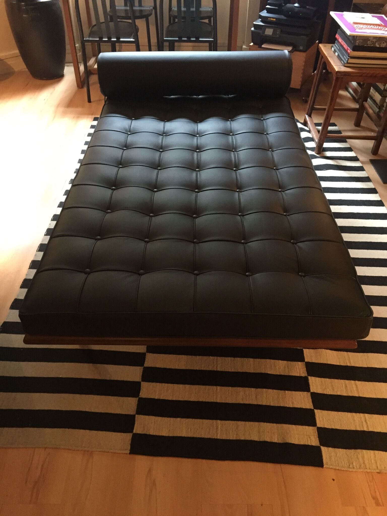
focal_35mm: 29
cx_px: 194
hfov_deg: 48.2
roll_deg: -1.2
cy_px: 258
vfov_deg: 61.7
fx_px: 432
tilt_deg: -40.0
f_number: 2.2
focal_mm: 4.15
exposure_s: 1/17
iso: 250
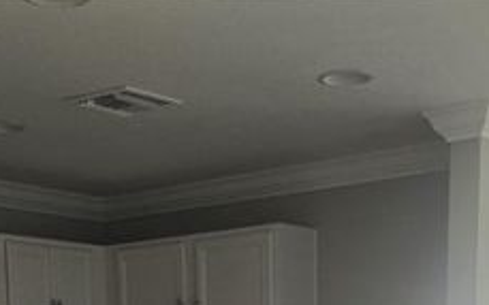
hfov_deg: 27.5
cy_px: 555
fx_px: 999
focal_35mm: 75
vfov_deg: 15.0
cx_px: 230
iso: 200
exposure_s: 1/120
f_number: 1.7
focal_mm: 6.3
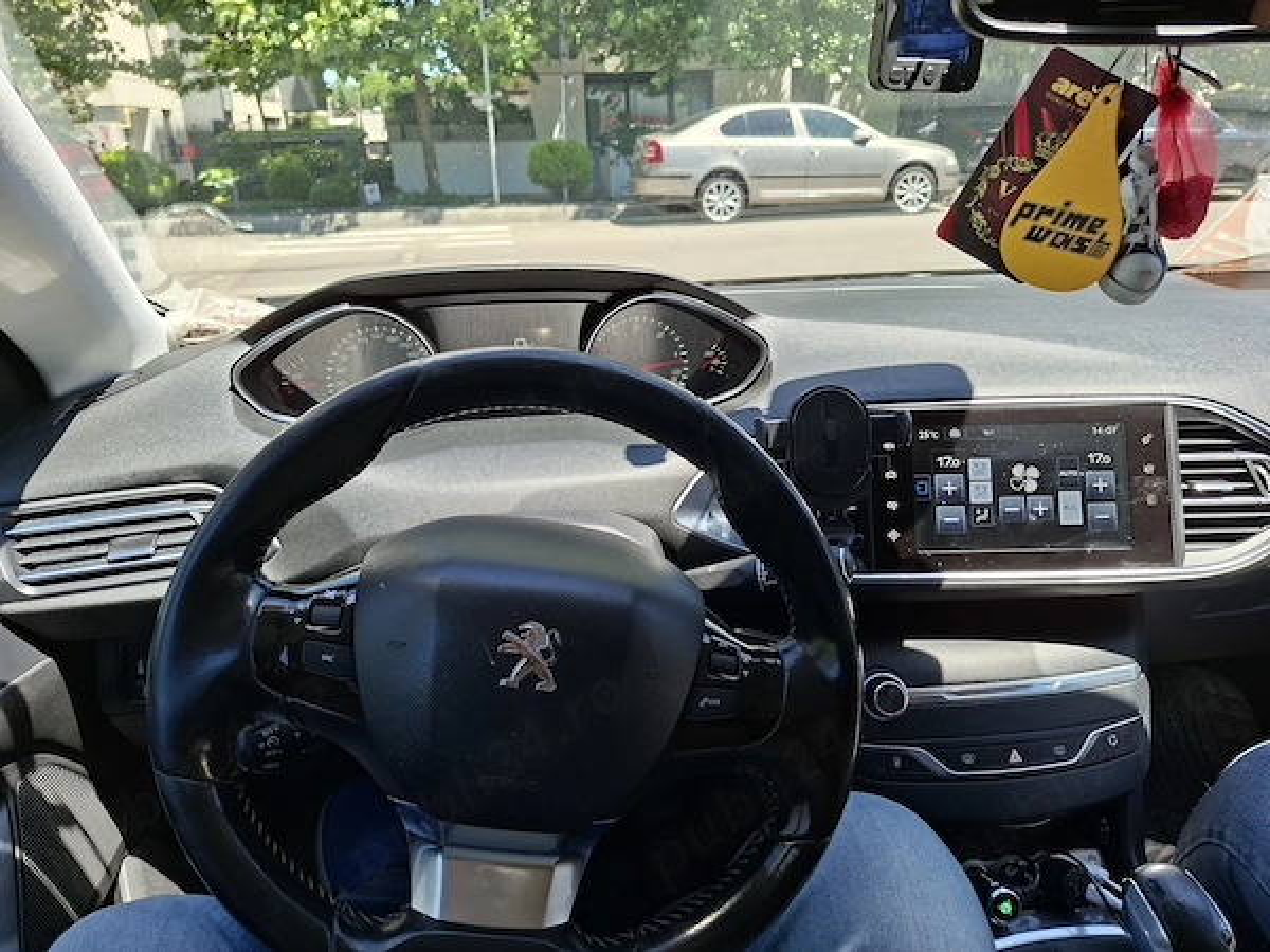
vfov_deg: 58.9
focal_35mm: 23
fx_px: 844
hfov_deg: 73.9
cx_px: 635
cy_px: 476
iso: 50
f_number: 1.8
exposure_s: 1/383
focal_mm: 5.54
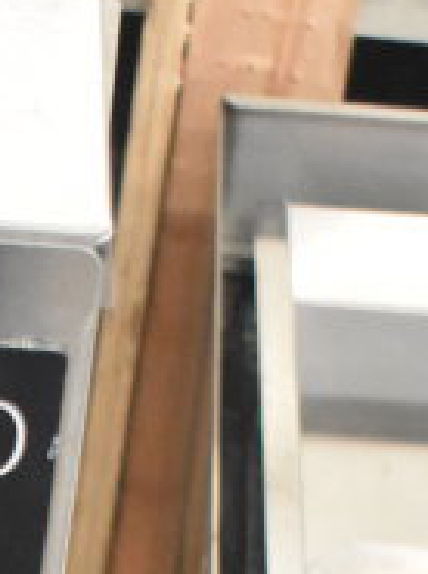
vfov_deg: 6.7
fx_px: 4731
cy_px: 1205
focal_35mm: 286
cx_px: -409
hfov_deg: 5.1
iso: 6400
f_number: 5
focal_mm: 40
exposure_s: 1/100
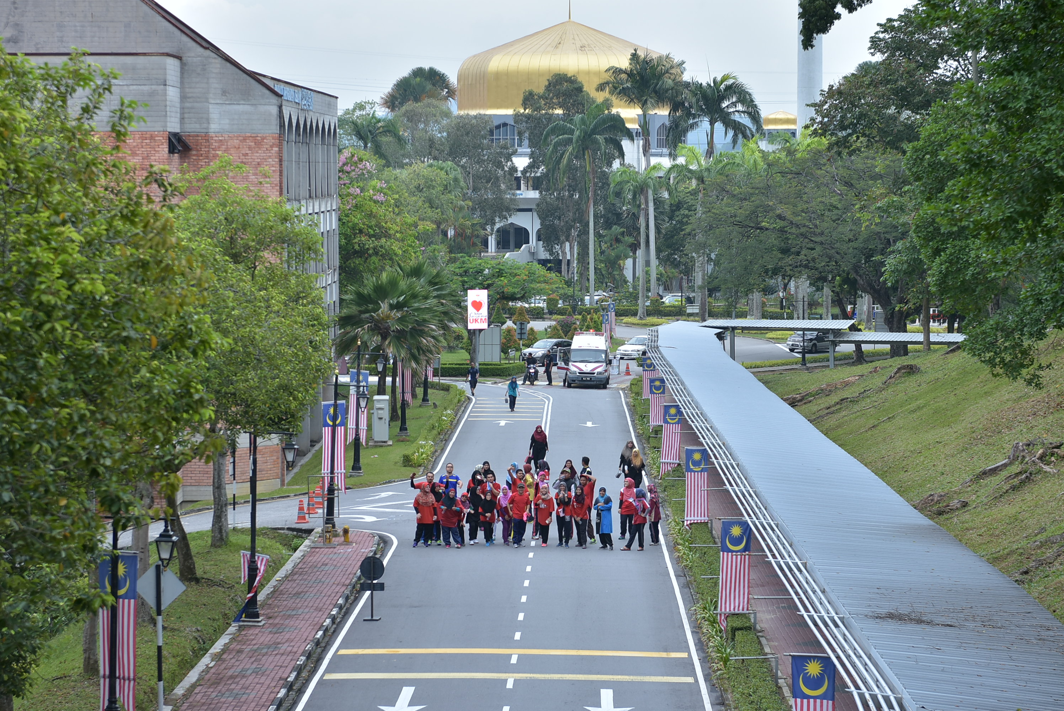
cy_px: 356
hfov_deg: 20.6
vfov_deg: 13.8
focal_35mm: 99
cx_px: 532
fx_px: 2928
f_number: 4.5
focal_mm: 66
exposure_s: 1/320
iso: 125
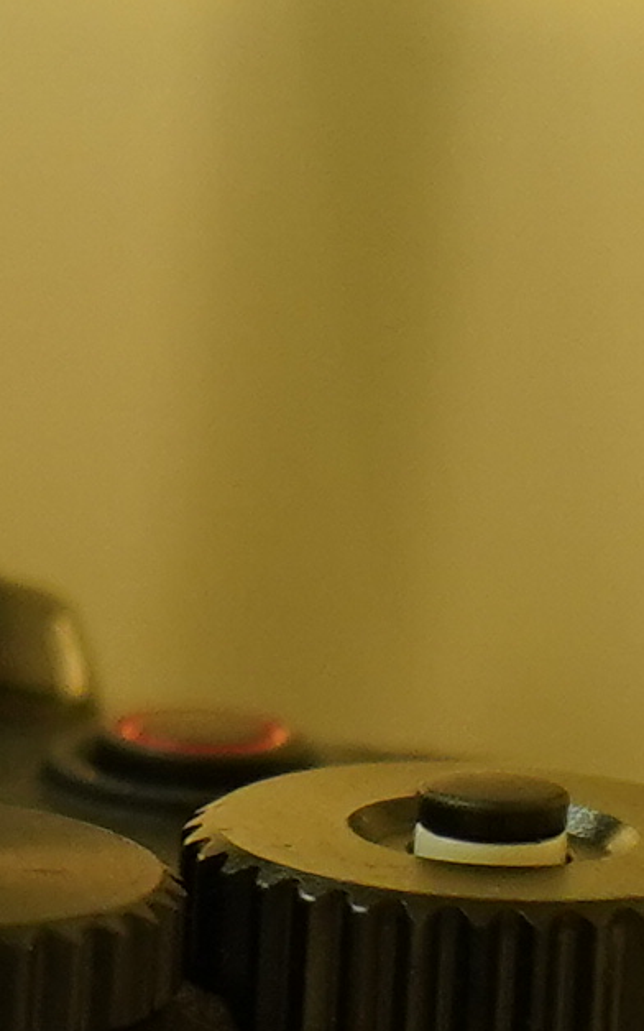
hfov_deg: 3.3
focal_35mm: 390
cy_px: 880
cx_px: -1577
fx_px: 10949
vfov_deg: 5.4
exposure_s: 1/50
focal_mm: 40
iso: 1000
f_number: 4
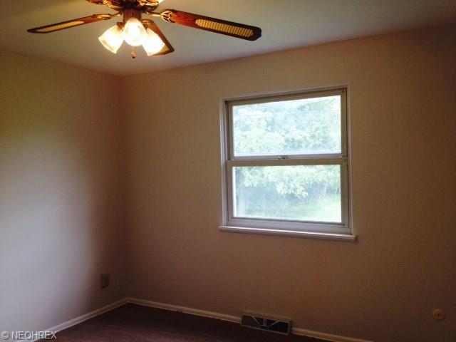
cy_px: 171
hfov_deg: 52.6
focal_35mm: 35
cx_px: 228
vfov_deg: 40.7
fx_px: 461
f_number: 2.4
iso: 50
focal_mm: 4.28
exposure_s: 1/40
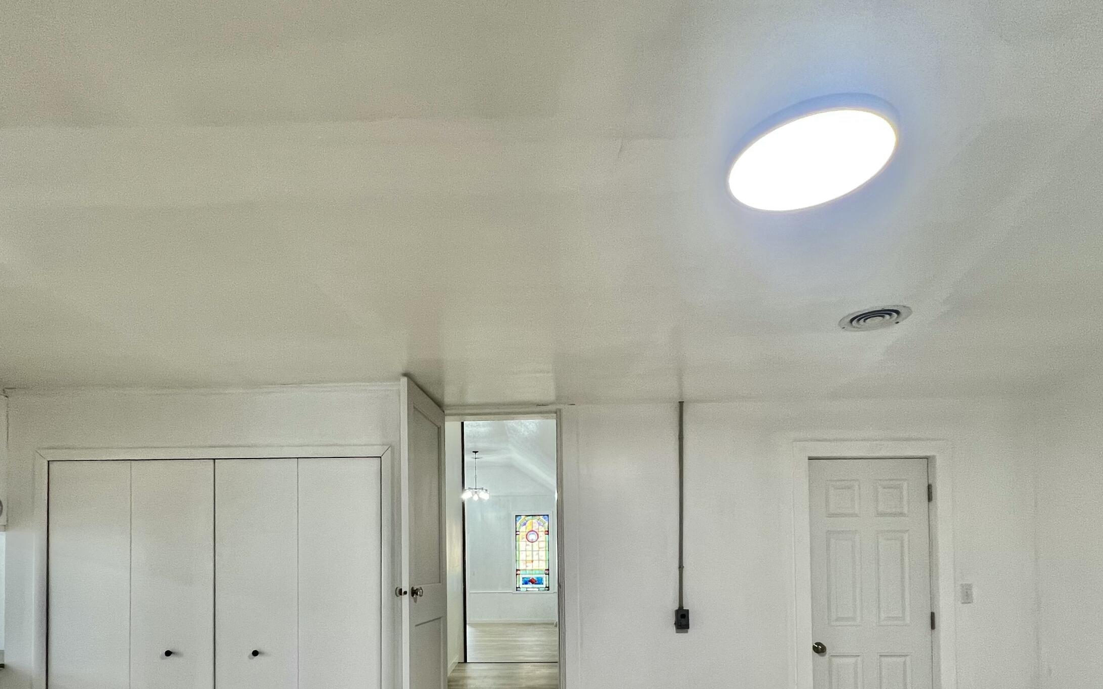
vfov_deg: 57.5
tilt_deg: +0.7
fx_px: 571
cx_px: 525
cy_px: 554
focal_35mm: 19
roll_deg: +0.7
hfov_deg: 87.9
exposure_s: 1/60
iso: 160
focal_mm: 1.57
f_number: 1.8
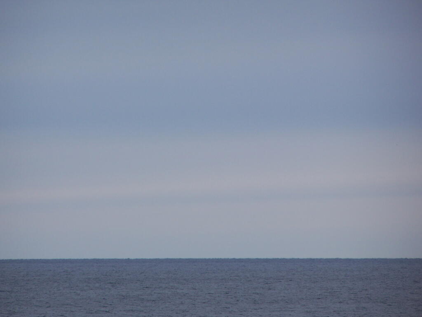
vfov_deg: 3.9
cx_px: 211
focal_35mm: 380
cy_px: 158
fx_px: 4633
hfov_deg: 5.2
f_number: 3.7
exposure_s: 1/1000
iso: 80
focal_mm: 63
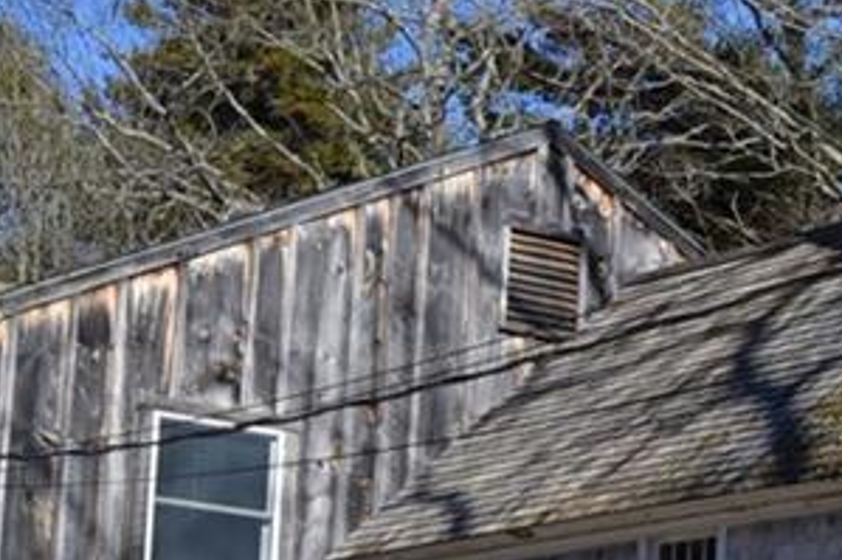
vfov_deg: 9.4
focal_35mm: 144
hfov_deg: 13.5
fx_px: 3366
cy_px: 673
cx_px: 1245
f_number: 8
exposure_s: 1/250
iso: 100
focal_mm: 28
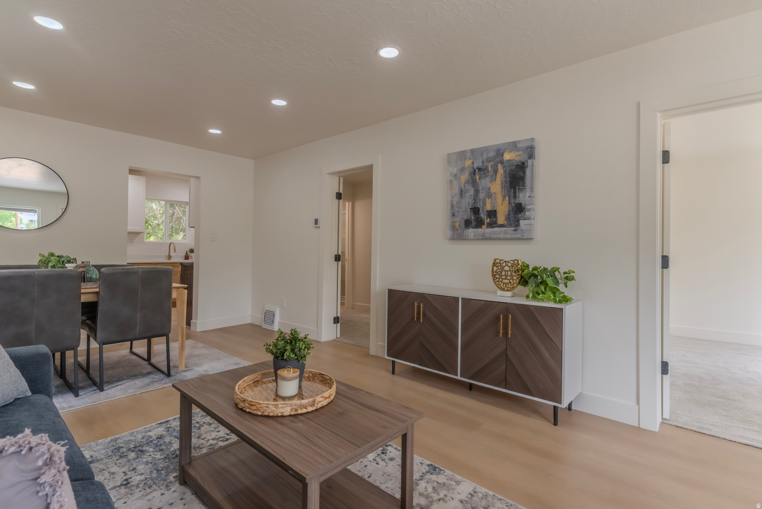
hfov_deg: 93.3
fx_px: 360
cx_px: 381
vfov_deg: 70.5
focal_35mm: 17
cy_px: 254
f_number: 8
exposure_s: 1/800
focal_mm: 17
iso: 1000
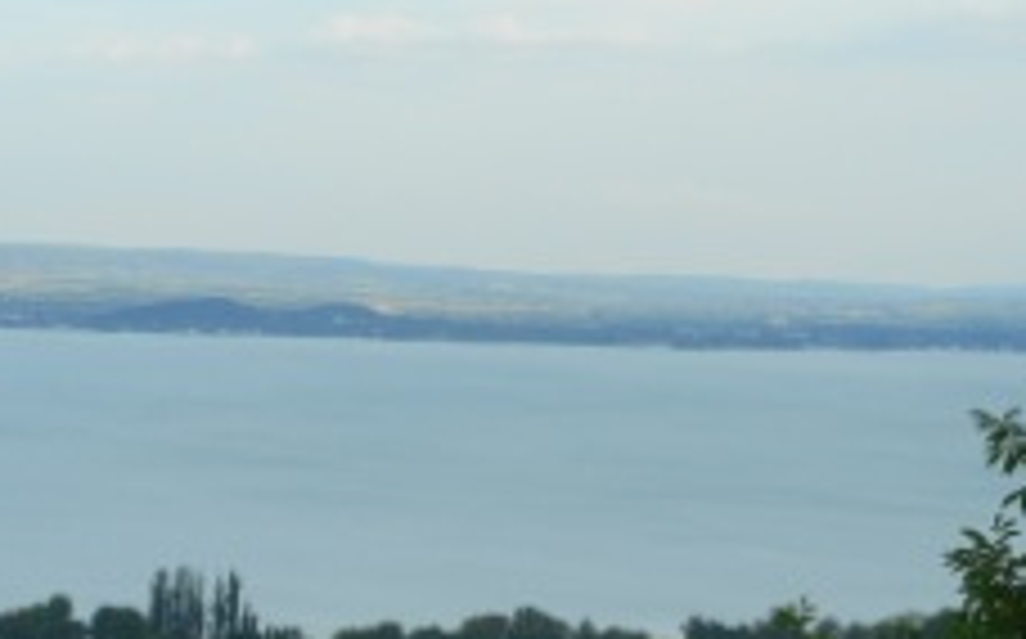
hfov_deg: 16.9
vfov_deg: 10.6
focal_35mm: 123
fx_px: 3436
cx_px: 261
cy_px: 284
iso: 80
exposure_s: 1/160
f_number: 5.1
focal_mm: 10.5
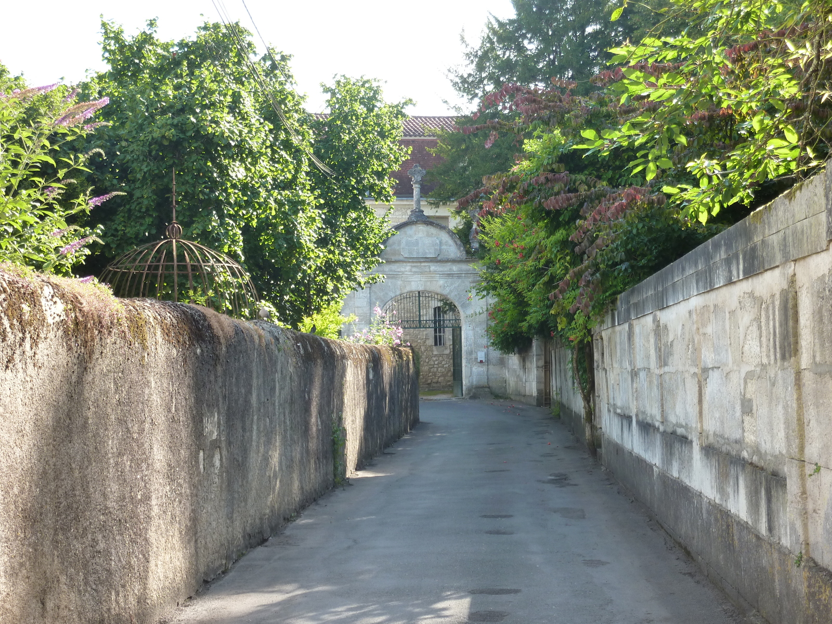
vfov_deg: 24.8
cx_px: 416
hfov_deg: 32.7
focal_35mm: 59
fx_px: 1418
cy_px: 312
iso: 125
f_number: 3.9
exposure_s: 1/100
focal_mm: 9.7
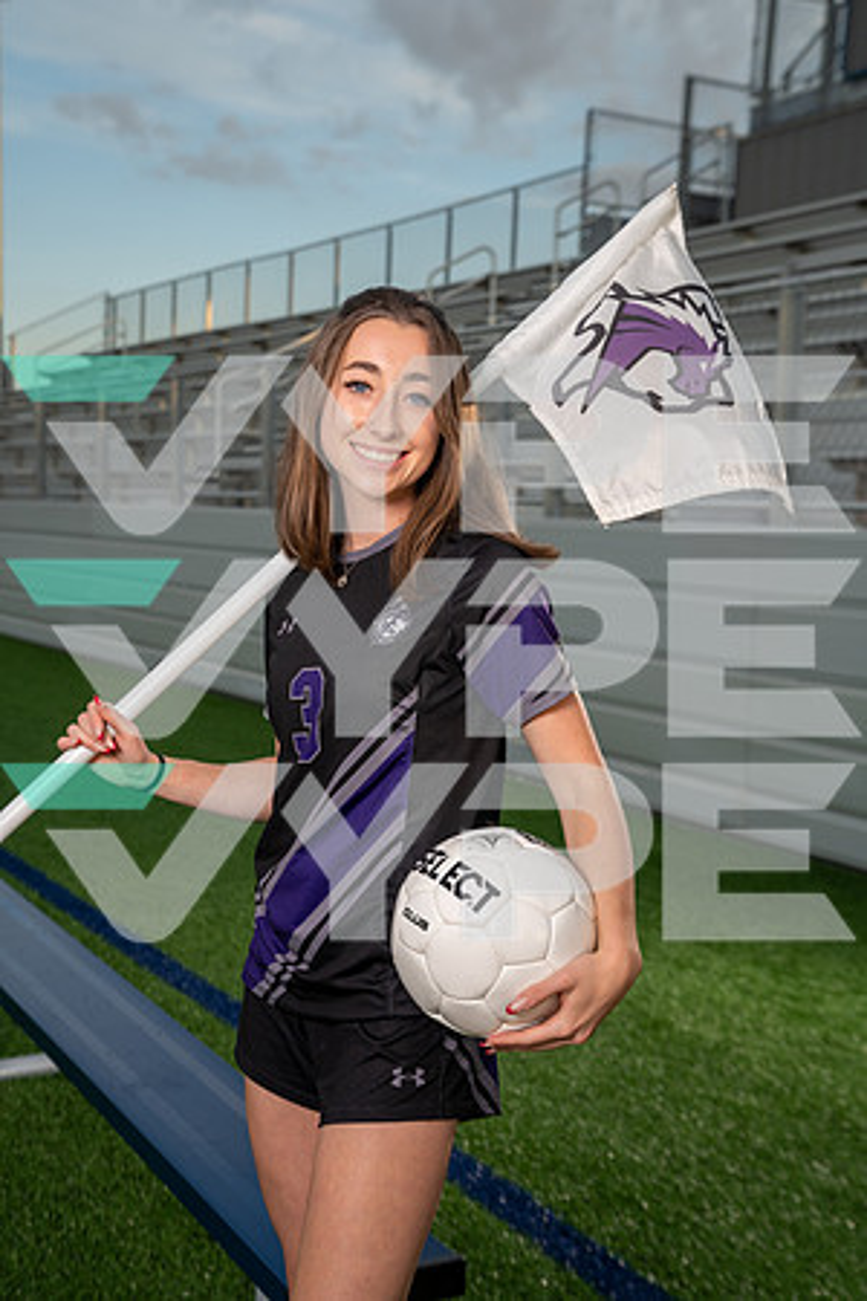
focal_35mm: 50
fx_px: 1806
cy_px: 650
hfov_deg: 27.0
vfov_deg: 39.6
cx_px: 434
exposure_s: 1/400
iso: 320
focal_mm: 50
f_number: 5
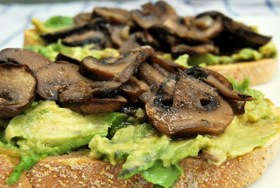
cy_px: 102
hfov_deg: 33.3
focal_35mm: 60
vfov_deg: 22.7
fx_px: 468
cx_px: 163
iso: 800
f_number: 8
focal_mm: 34
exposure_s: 1/250
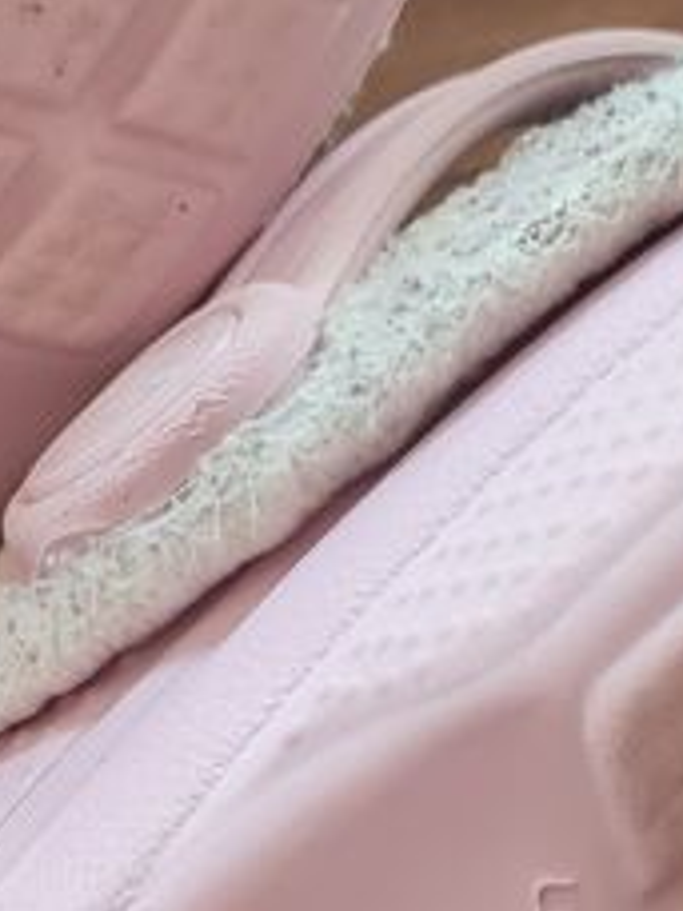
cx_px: -140
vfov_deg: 12.8
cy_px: 901
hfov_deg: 9.6
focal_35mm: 152
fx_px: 3999
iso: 200
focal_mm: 5.4
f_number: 1.8
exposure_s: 1/50
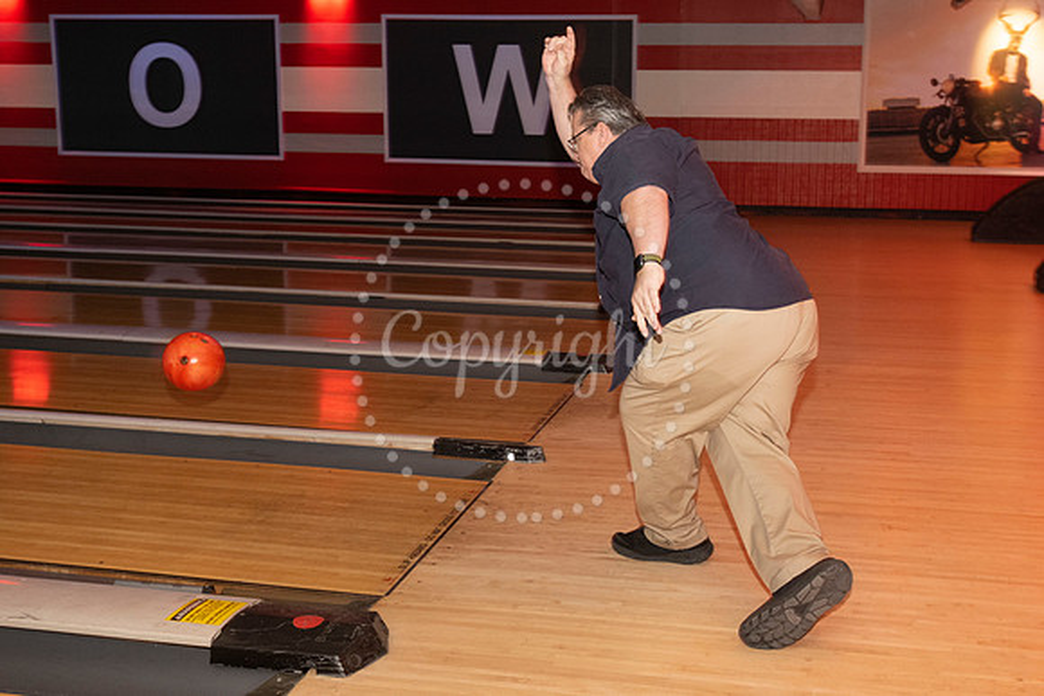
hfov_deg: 55.4
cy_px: 315
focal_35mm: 34
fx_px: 984
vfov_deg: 39.0
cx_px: 632
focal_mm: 28
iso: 2500
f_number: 5.6
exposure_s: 1/80
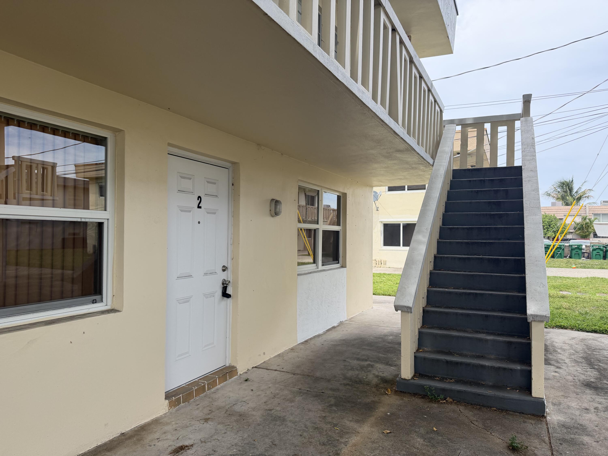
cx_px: 304
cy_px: 228
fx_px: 422
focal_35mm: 24
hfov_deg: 71.6
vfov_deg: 56.8
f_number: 1.78
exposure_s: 1/1689
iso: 100
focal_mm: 6.76
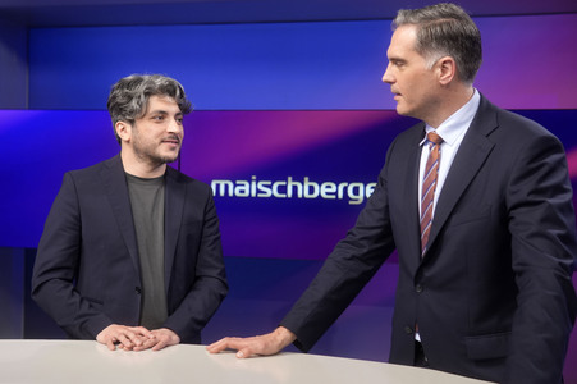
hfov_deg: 43.6
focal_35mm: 45
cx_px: 288
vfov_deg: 29.8
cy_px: 192
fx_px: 721
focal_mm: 30
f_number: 2.2
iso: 640
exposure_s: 1/160
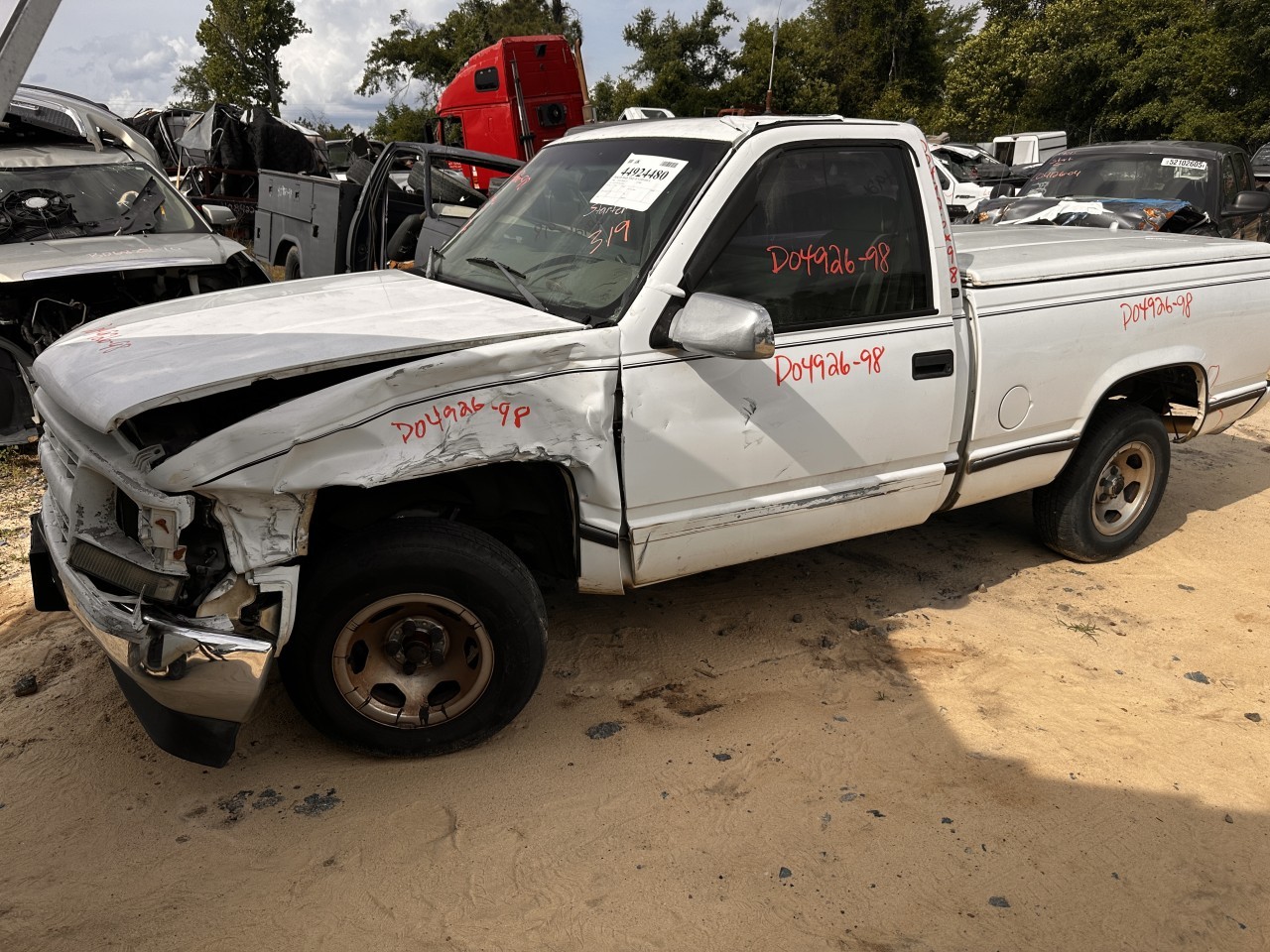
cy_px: 476
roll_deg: +1.3
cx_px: 635
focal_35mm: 24
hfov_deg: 71.6
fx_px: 881
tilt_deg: -16.9
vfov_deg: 56.8
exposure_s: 1/4545
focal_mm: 6.86
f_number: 1.78
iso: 80
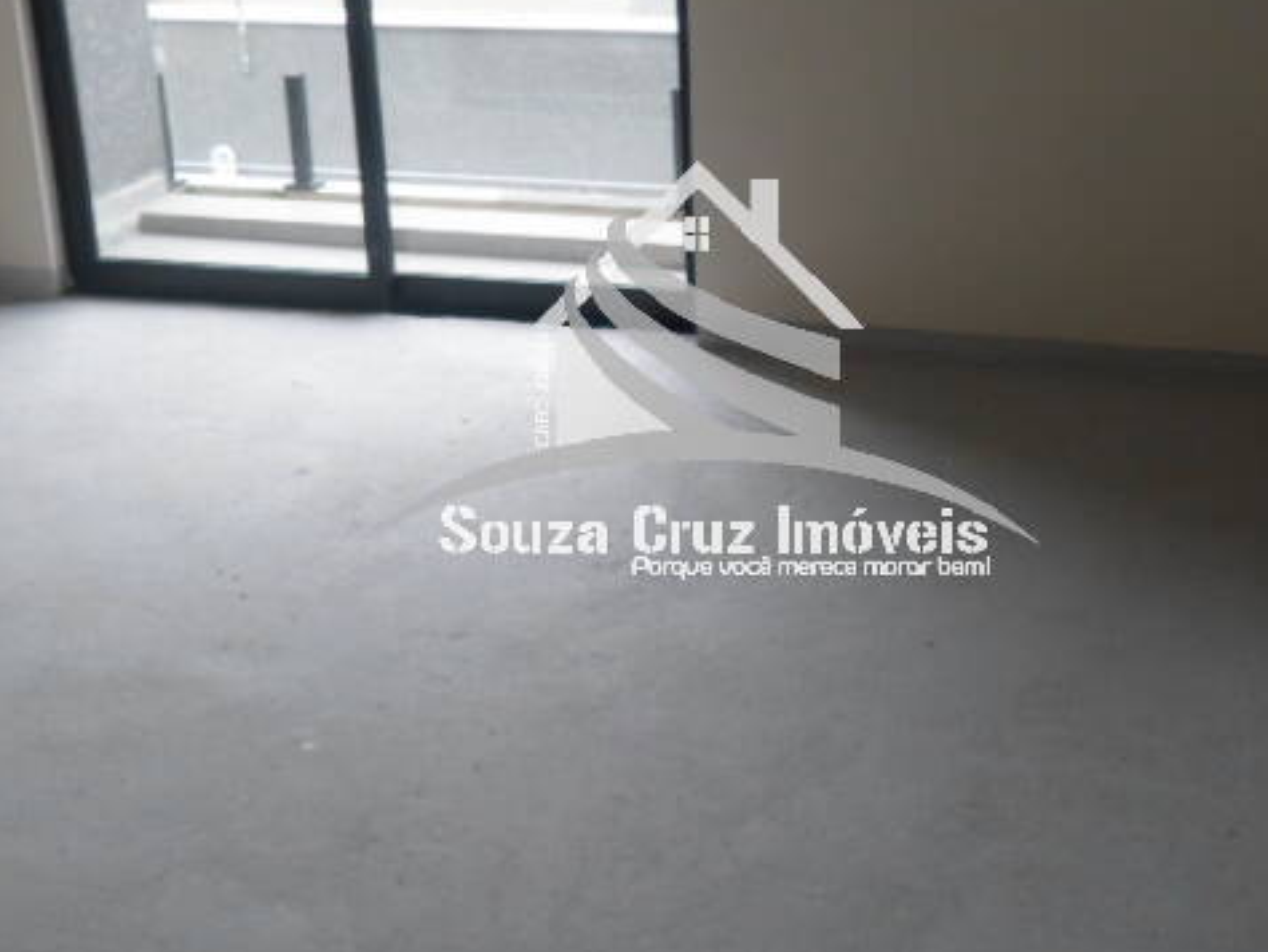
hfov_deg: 35.5
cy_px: 372
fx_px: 1979
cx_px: 698
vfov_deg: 27.0
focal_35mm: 54
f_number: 2.5
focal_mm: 4.5
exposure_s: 1/90
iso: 80
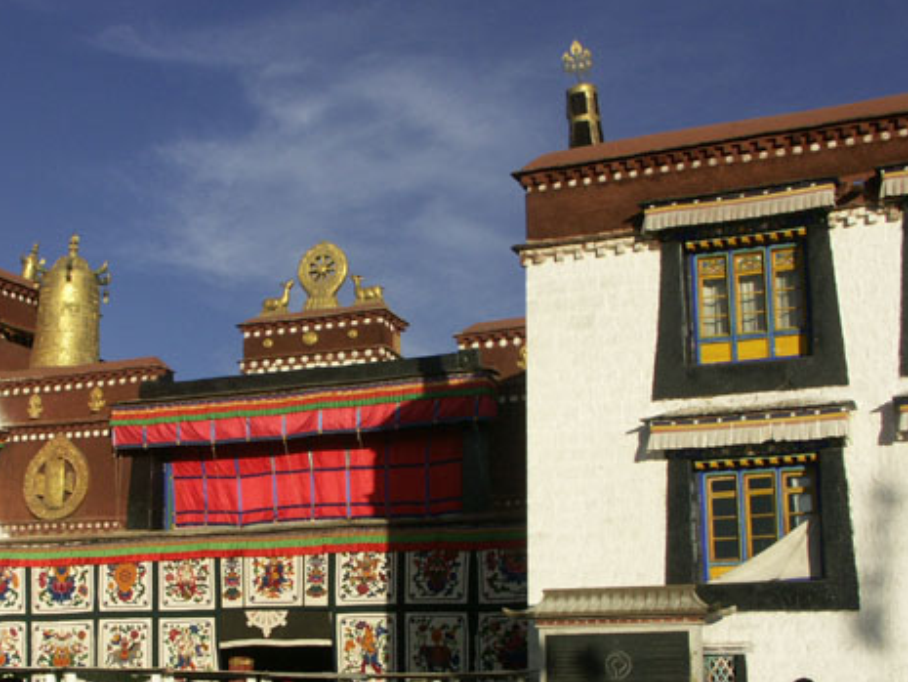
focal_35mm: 55
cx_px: 260
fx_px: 1443
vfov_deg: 26.4
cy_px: 455
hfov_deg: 34.4
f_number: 8
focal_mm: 8.35
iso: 64
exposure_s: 1/400
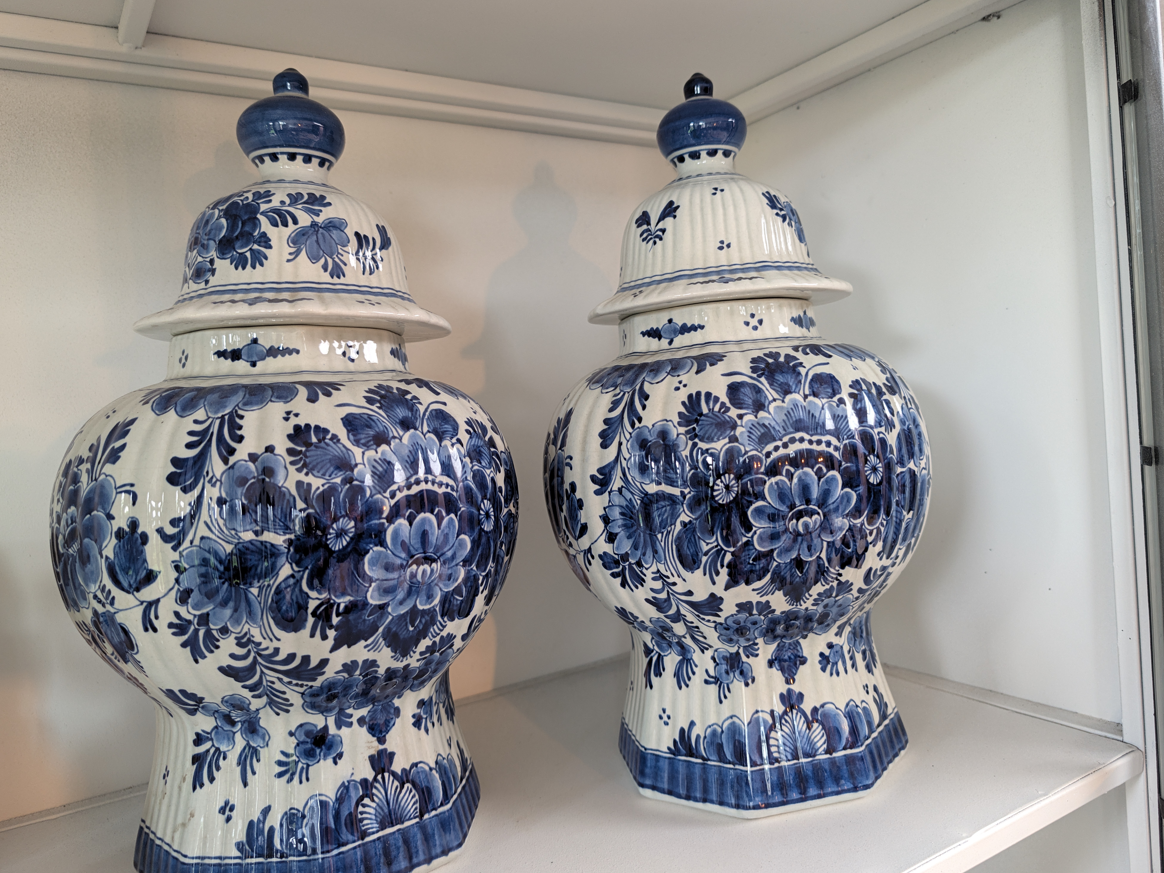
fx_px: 841
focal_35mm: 25
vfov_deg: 54.9
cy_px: 435
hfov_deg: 69.4
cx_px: 597
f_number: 1.68
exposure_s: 1/82.3
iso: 256
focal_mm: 6.9
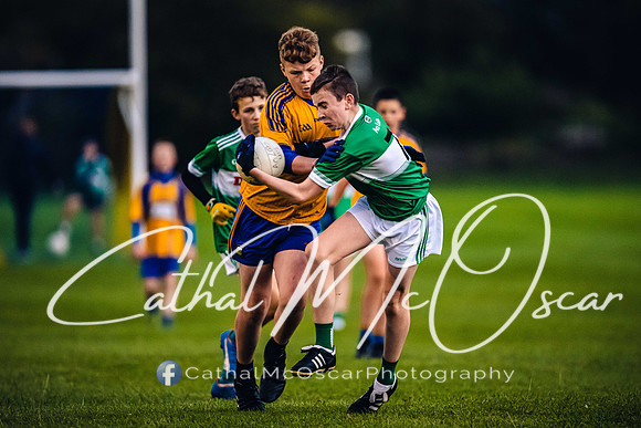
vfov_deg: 2.9
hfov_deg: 4.3
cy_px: 223
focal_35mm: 475
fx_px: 8465
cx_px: 325
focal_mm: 400
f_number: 2.8
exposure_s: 1/500
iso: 3200
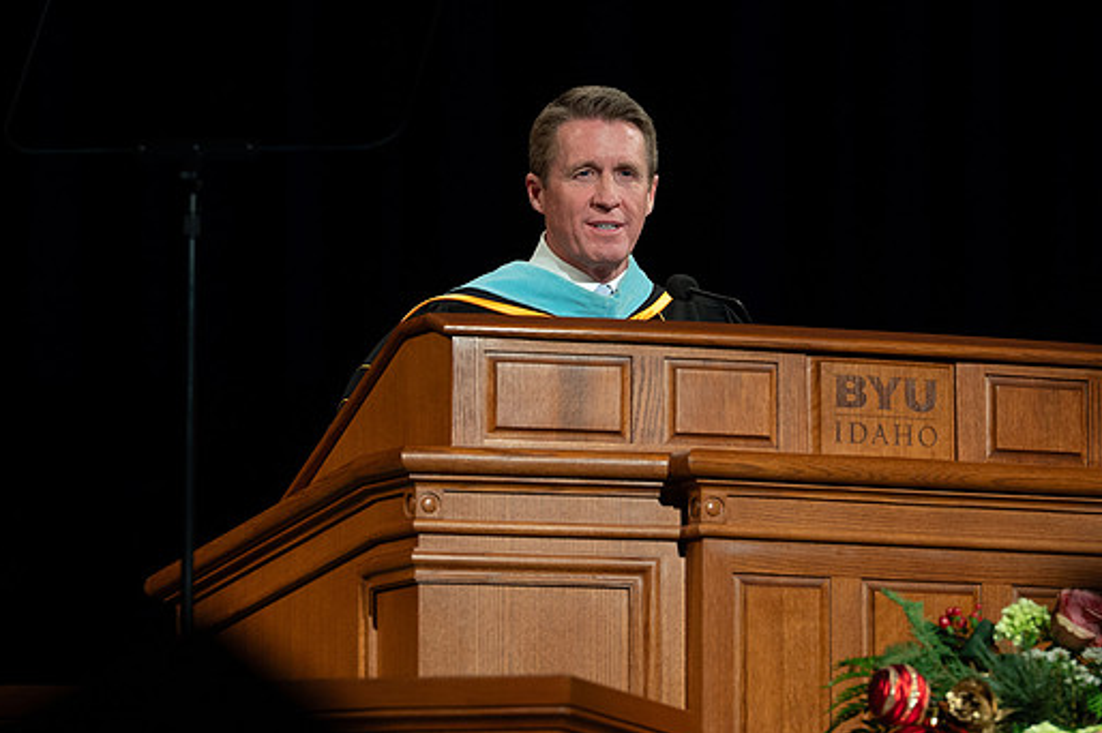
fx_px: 9728
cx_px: 604
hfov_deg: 6.5
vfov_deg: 4.3
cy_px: 159
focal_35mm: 318
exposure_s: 1/200
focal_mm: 200
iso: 1250
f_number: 3.5
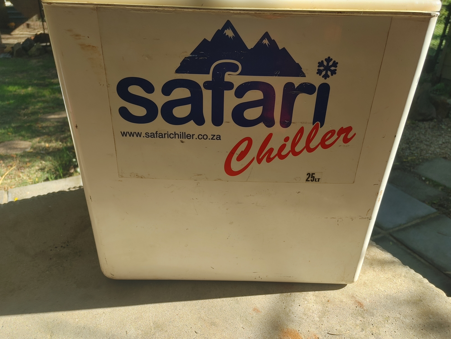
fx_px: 339
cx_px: 226
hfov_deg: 67.3
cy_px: 170
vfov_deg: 53.1
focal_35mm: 26
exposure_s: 1/541
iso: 50
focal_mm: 4.81
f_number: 1.8
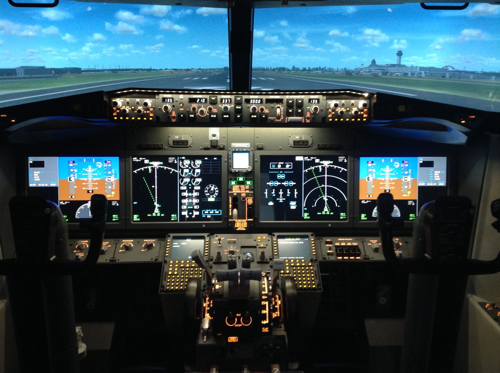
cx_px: 250
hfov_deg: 52.7
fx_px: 505
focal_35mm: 35
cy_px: 186
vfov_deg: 40.6
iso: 250
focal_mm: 4.28
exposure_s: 1/15
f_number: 2.4
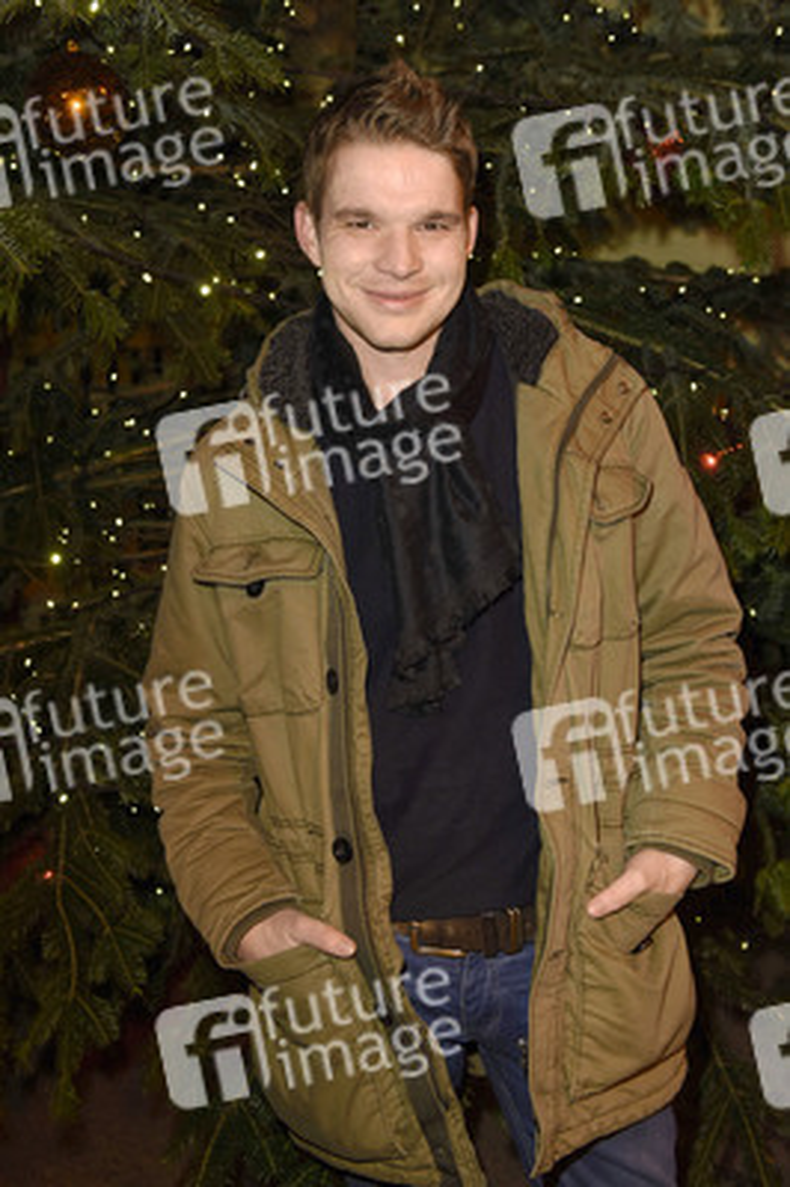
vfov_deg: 46.4
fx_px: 1385
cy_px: 594
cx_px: 395
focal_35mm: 42
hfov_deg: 31.8
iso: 800
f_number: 5.6
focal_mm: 42
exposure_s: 1/200
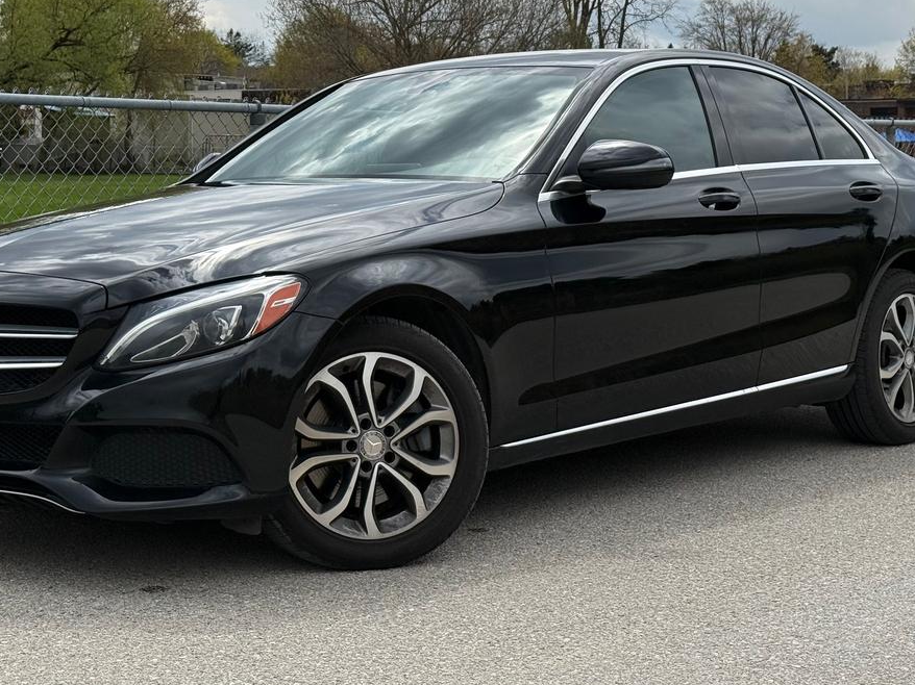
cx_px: 400
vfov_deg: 20.9
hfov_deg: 27.8
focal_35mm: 70
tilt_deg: -0.8
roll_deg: -0.2
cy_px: 195
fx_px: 1850
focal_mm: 6.76
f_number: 1.78
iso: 80
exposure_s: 1/7874
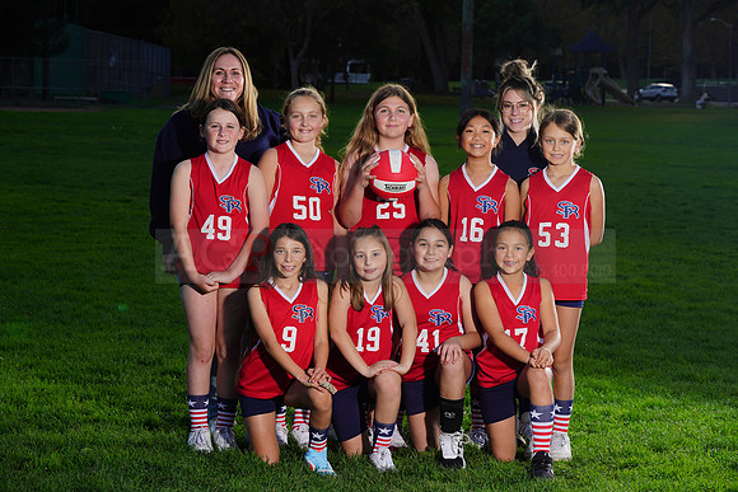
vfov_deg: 13.7
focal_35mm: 100
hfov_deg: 20.4
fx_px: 2050
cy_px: 246
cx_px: 369
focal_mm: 100
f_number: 10
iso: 200
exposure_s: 1/250
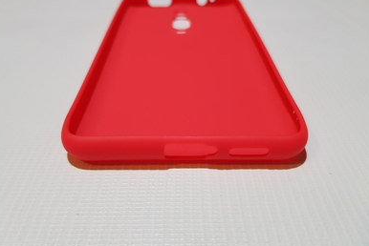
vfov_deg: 46.5
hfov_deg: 65.4
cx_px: 182
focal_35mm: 28
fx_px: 287
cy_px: 120
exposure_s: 1/50
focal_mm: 4.2
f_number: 1.7
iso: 200
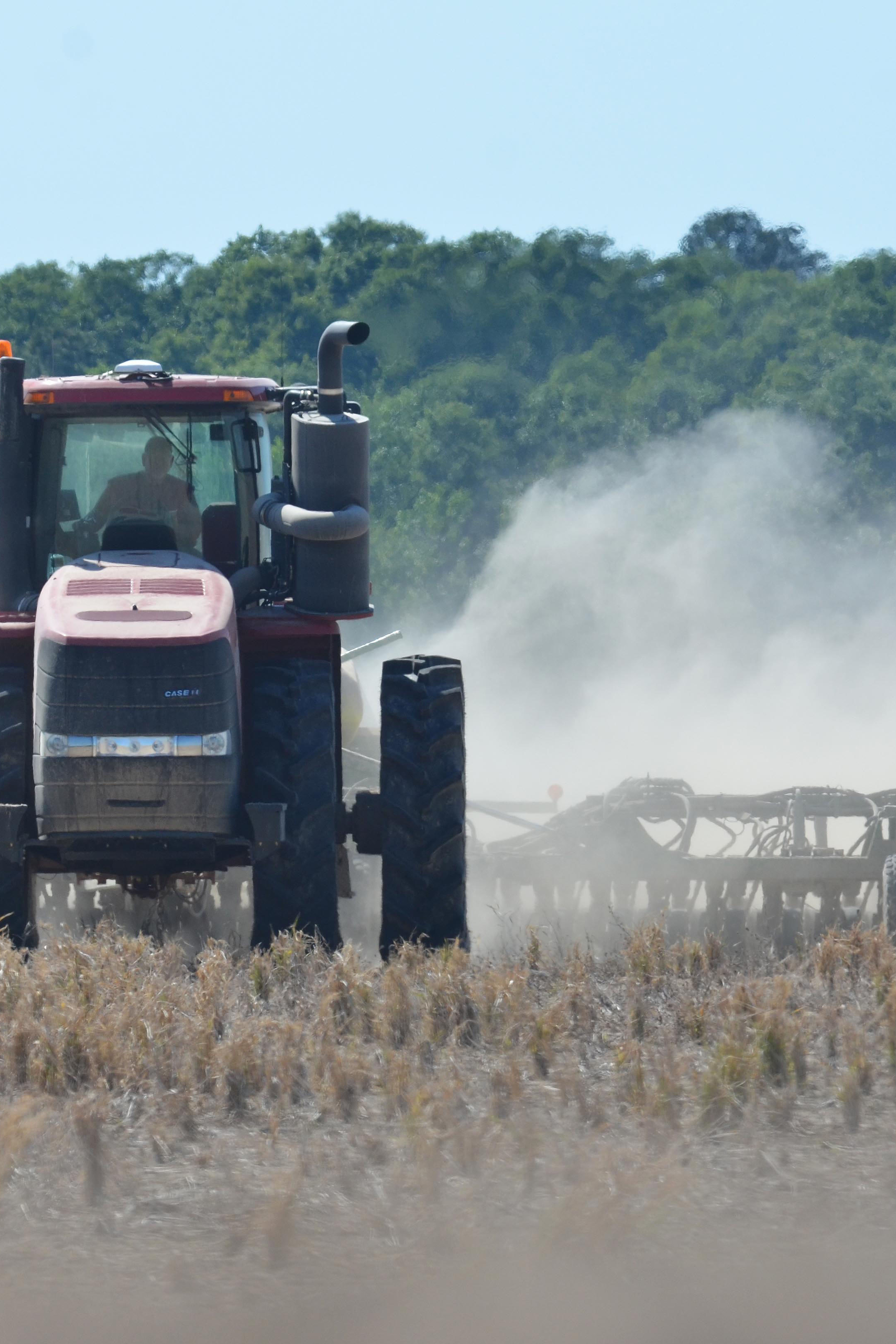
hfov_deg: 2.2
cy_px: 673
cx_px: 116
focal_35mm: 634
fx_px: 23667
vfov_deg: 3.3
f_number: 8
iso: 320
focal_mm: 280
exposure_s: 1/1000
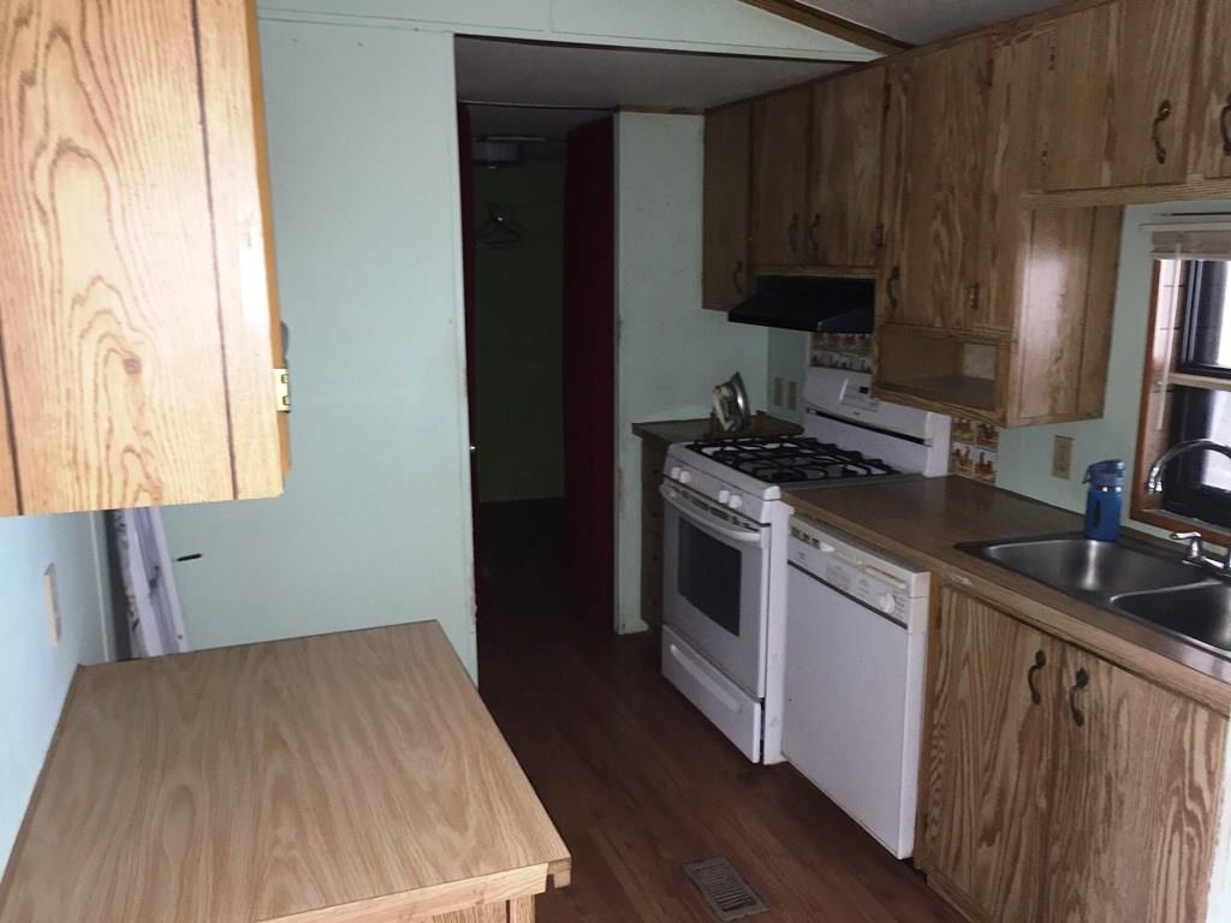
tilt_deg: -11.5
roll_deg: -1.7
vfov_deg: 48.2
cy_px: 462
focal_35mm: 29
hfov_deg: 61.7
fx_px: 1031
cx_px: 616
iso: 160
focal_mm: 4.15
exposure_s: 1/16
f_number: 2.2
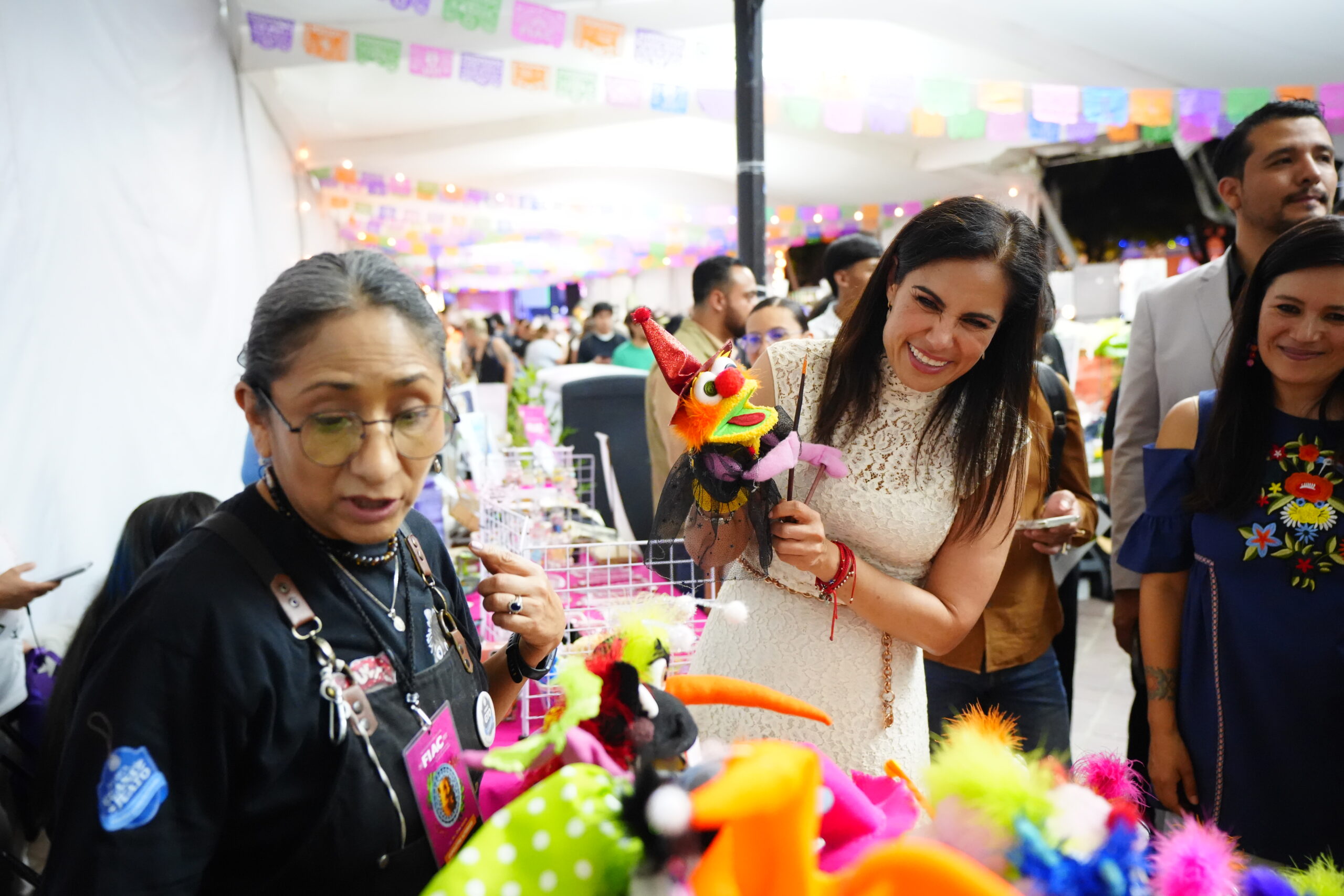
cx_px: 672
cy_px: 448
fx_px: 1083
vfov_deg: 45.0
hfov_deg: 63.7
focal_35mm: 29
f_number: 2.8
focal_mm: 29
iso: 10000
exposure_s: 1/160
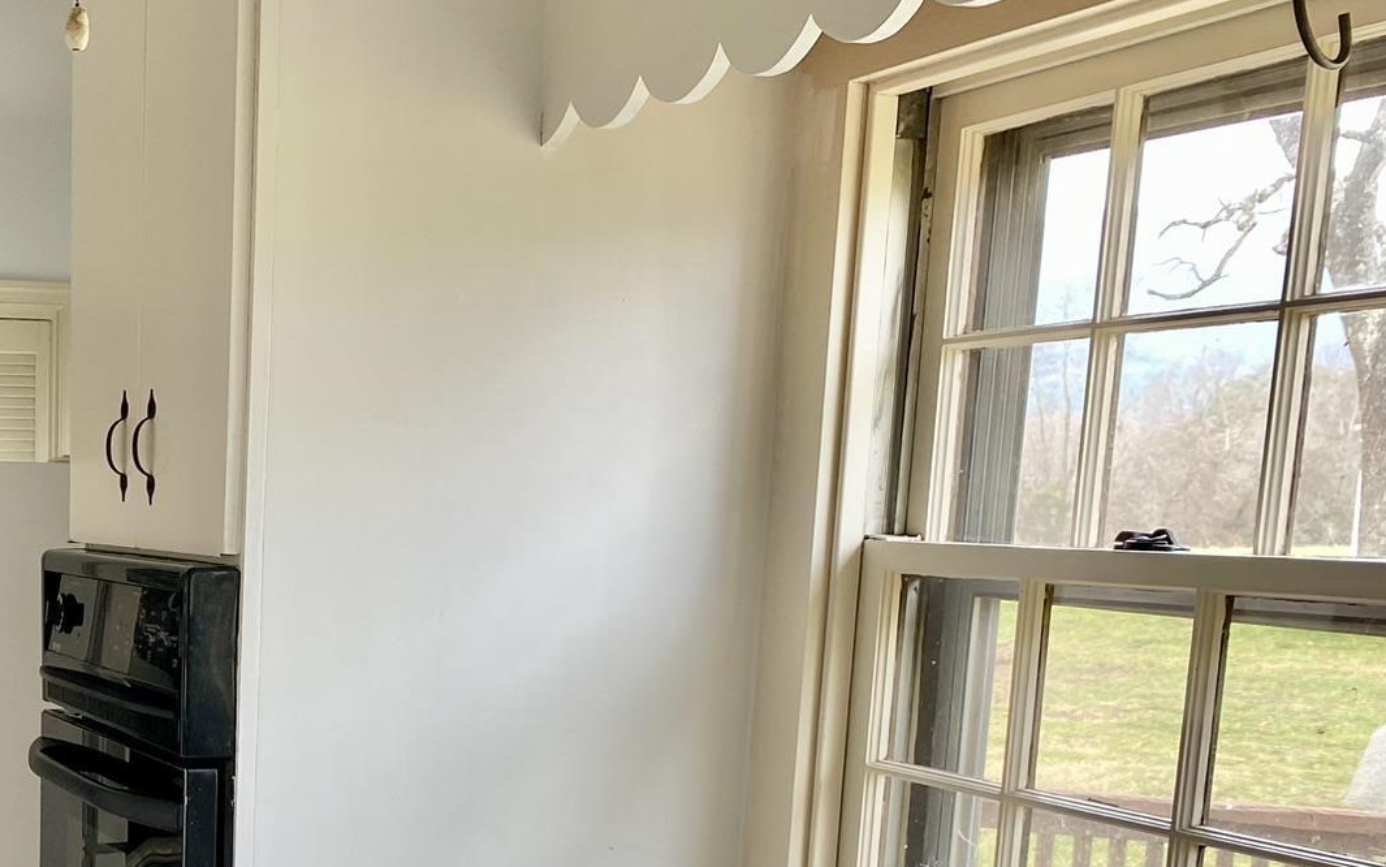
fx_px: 2002
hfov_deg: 35.3
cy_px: 887
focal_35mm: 53
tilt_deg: -9.4
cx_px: 66
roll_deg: -0.5
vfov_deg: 23.3
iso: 80
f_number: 1.8
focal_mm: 4.25
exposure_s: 1/60
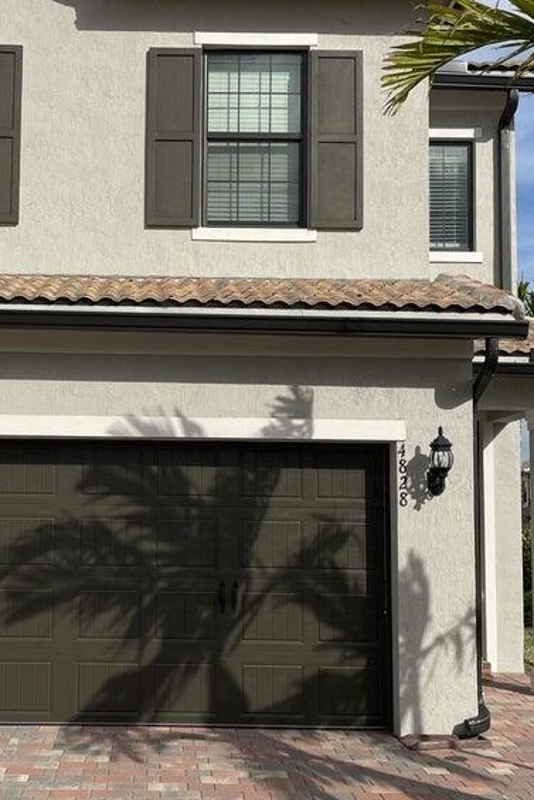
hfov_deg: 27.3
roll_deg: -0.4
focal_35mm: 49
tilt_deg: +5.8
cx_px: 160
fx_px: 1089
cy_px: 438
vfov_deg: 40.3
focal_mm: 4.2
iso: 32
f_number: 1.6
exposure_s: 1/5291
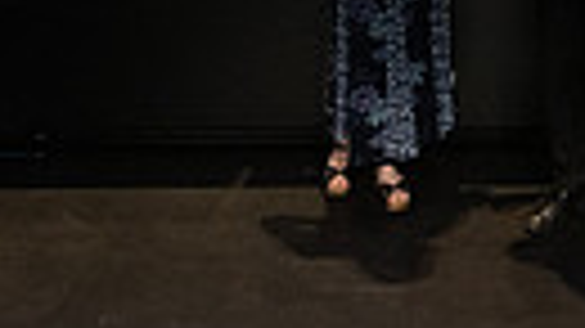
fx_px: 1054
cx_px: 460
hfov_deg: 30.3
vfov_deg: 13.6
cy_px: -423
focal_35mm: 68
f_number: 4
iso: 3200
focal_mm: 14
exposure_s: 1/200
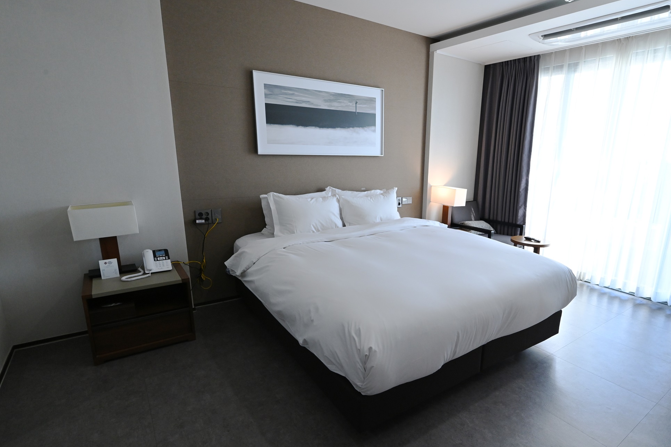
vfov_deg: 65.9
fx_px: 345
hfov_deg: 88.3
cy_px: 224
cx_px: 350
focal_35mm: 19
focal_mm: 17.5
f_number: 9
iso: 2000
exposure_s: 1/100
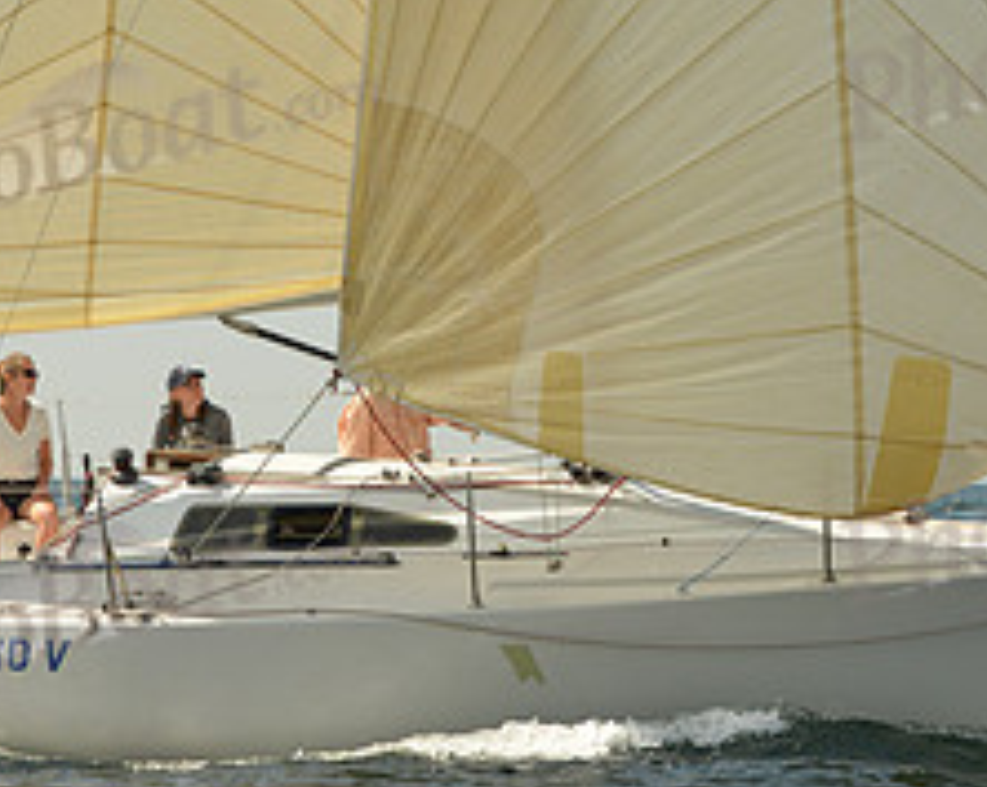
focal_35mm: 172
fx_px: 5018
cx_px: 614
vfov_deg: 9.0
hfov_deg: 11.2
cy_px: 322
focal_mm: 70
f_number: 7.1
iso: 320
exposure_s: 1/1250
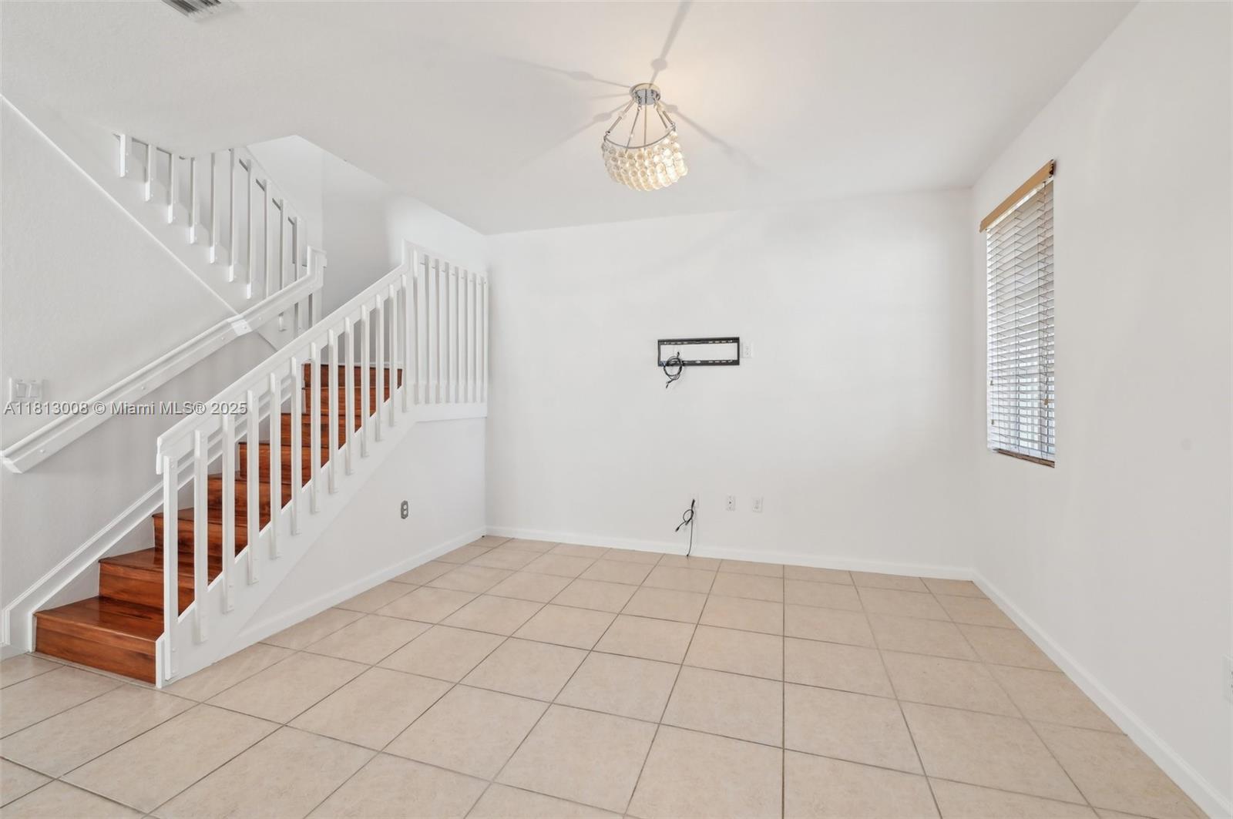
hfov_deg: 100.5
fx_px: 513
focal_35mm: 15
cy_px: 410
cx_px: 616
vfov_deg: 77.2
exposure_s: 1/15
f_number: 8
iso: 360
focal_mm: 15
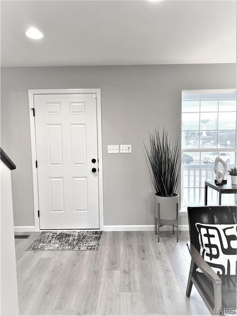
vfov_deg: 67.3
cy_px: 158
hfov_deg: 53.1
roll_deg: +0.7
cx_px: 118
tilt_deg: -4.3
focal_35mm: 26
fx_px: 237
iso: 80
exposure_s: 1/60
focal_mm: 5.7
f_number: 1.5
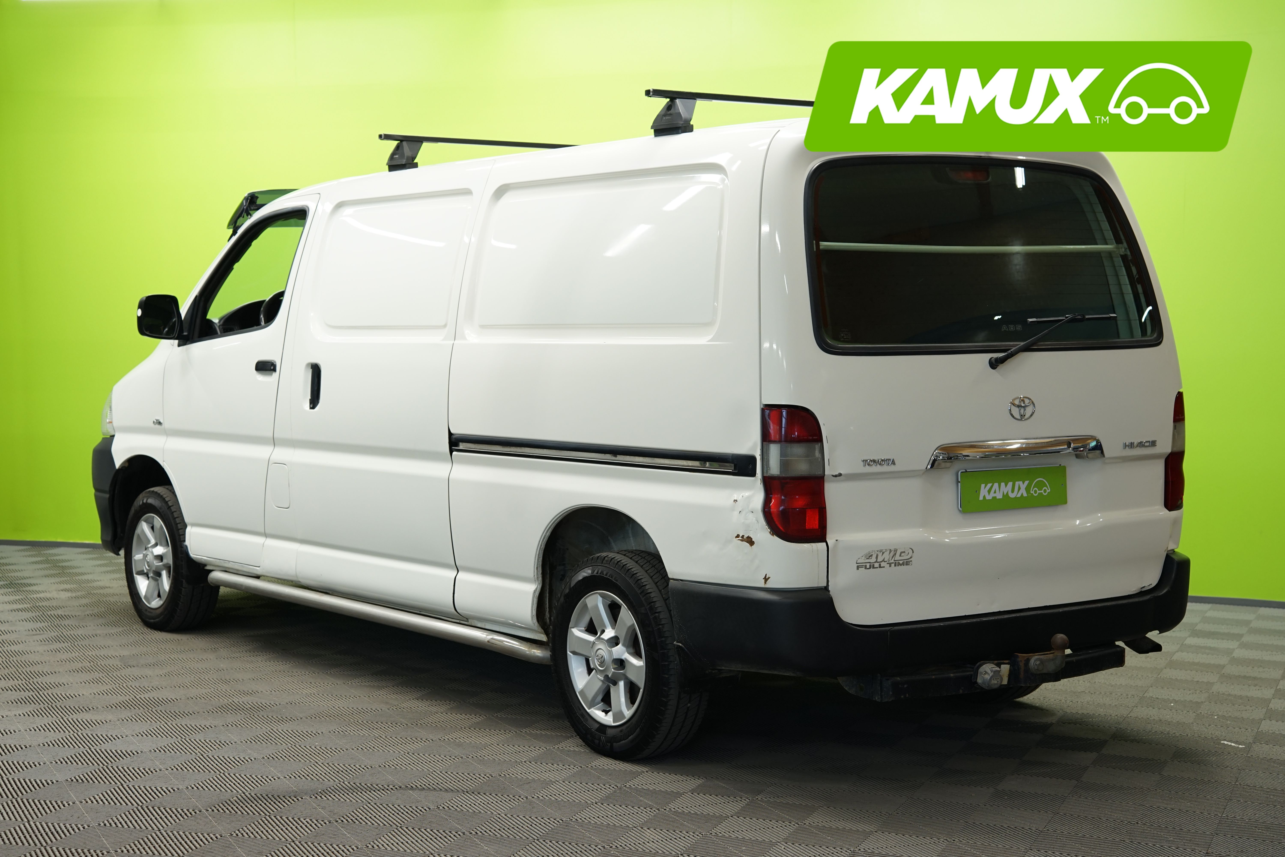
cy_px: 428
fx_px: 2070
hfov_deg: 34.5
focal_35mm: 58
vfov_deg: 23.4
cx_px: 642
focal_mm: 58
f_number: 5.6
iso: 500
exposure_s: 1/15
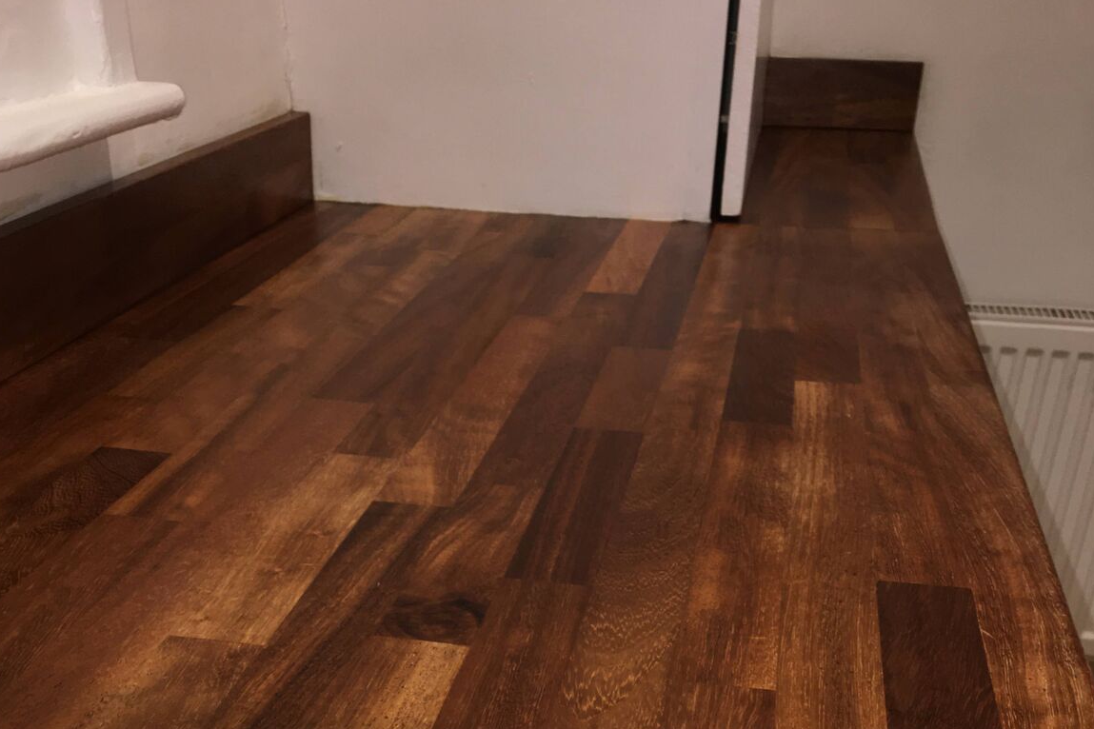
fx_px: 1276
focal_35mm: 42
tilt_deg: -31.4
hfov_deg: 46.4
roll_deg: -0.9
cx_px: 527
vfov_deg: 29.6
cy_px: 739
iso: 50
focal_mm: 4.15
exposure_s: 1/33
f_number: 2.2
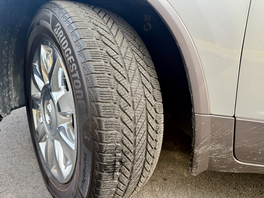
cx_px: 132
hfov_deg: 71.6
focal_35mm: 24
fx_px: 183
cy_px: 99
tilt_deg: -15.3
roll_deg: -2.2
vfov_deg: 56.8
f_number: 1.78
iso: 100
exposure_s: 1/297
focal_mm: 6.76
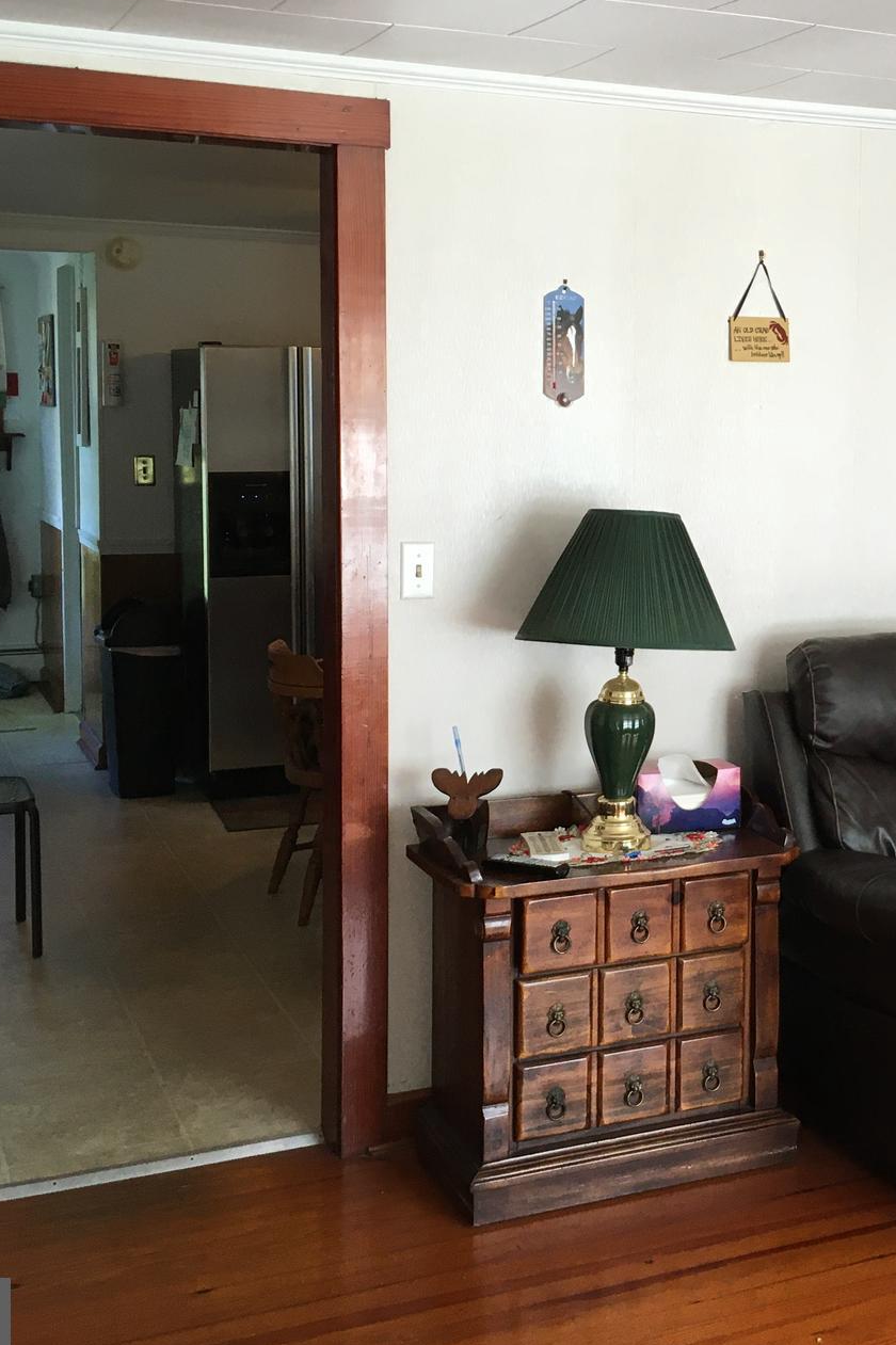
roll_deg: -0.2
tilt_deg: -3.2
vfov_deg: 40.2
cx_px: 836
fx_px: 1830
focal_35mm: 49
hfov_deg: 26.4
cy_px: 546
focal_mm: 4.15
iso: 32
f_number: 2.2
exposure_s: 1/30
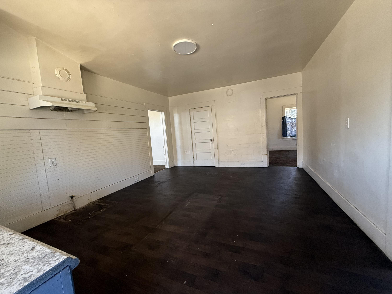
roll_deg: +3.9
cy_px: 147
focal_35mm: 14
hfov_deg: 102.1
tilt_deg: -5.0
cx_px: 196
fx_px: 159
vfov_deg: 85.7
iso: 320
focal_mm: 2.22
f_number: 2.2
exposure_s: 1/99
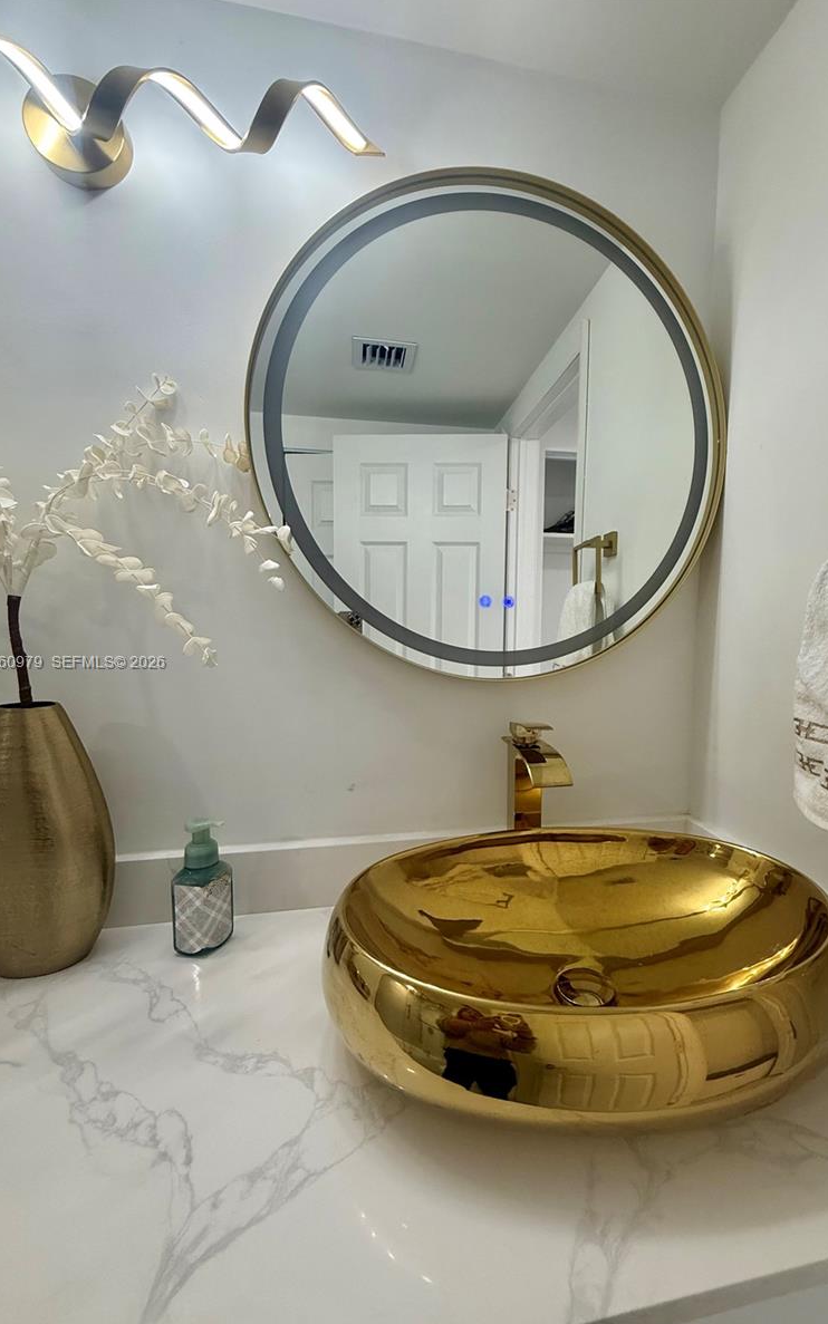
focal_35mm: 15
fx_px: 542
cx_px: 461
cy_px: 664
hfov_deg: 74.5
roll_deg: -1.1
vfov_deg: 101.5
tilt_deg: -3.3
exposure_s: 1/120
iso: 160
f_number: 2.2
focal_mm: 2.22
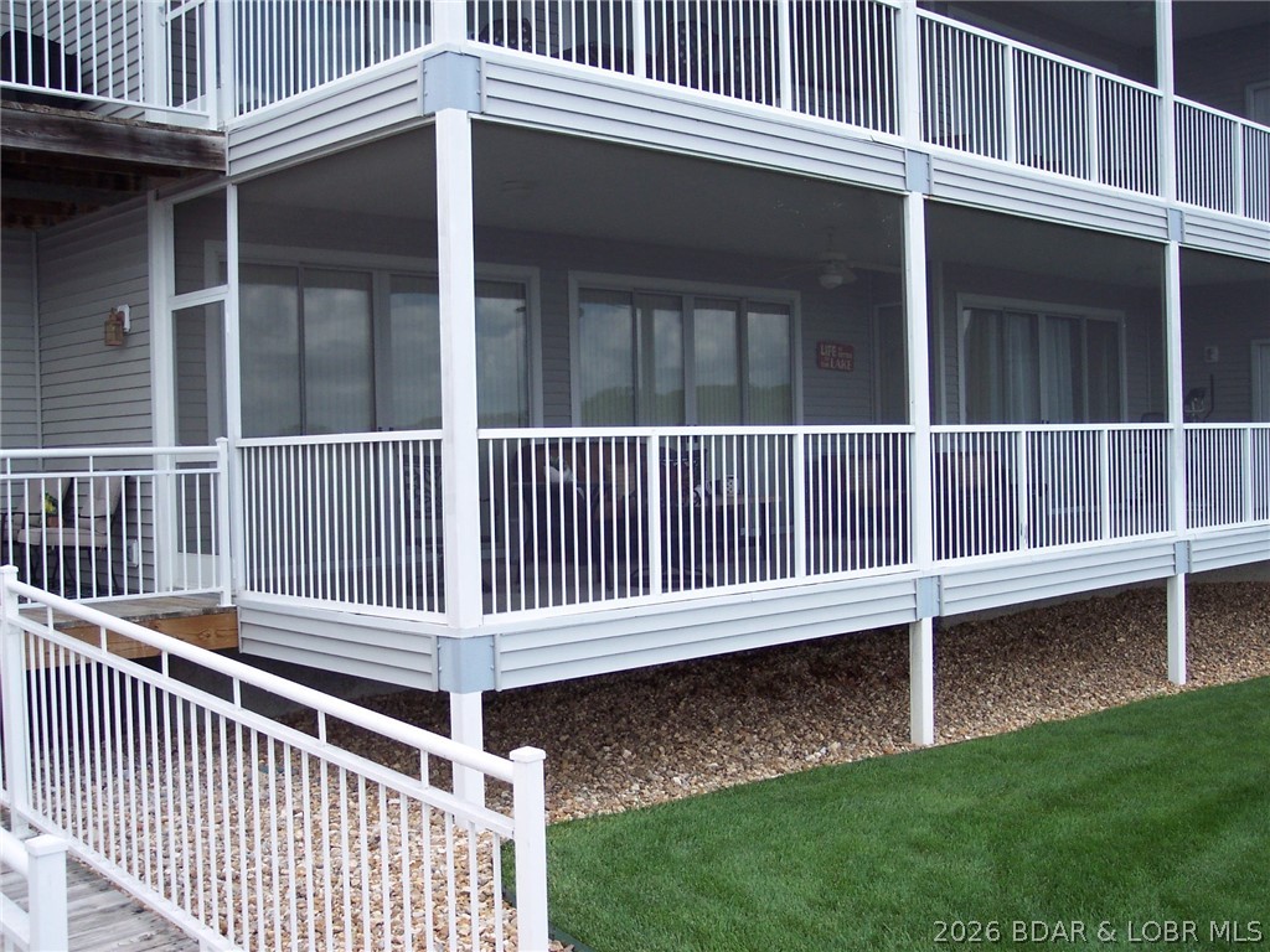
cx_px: 635
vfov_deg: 37.7
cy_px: 476
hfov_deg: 49.0
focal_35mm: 38
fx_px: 1394
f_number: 2.8
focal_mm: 8
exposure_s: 1/1000
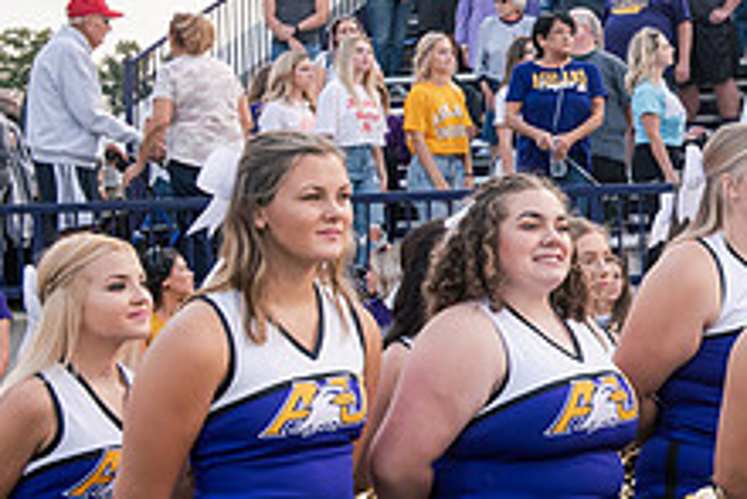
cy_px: 178
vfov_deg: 13.7
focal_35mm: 100
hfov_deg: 19.4
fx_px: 2076
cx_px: 849
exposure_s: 1/200
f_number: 7.1
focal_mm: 38
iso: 500
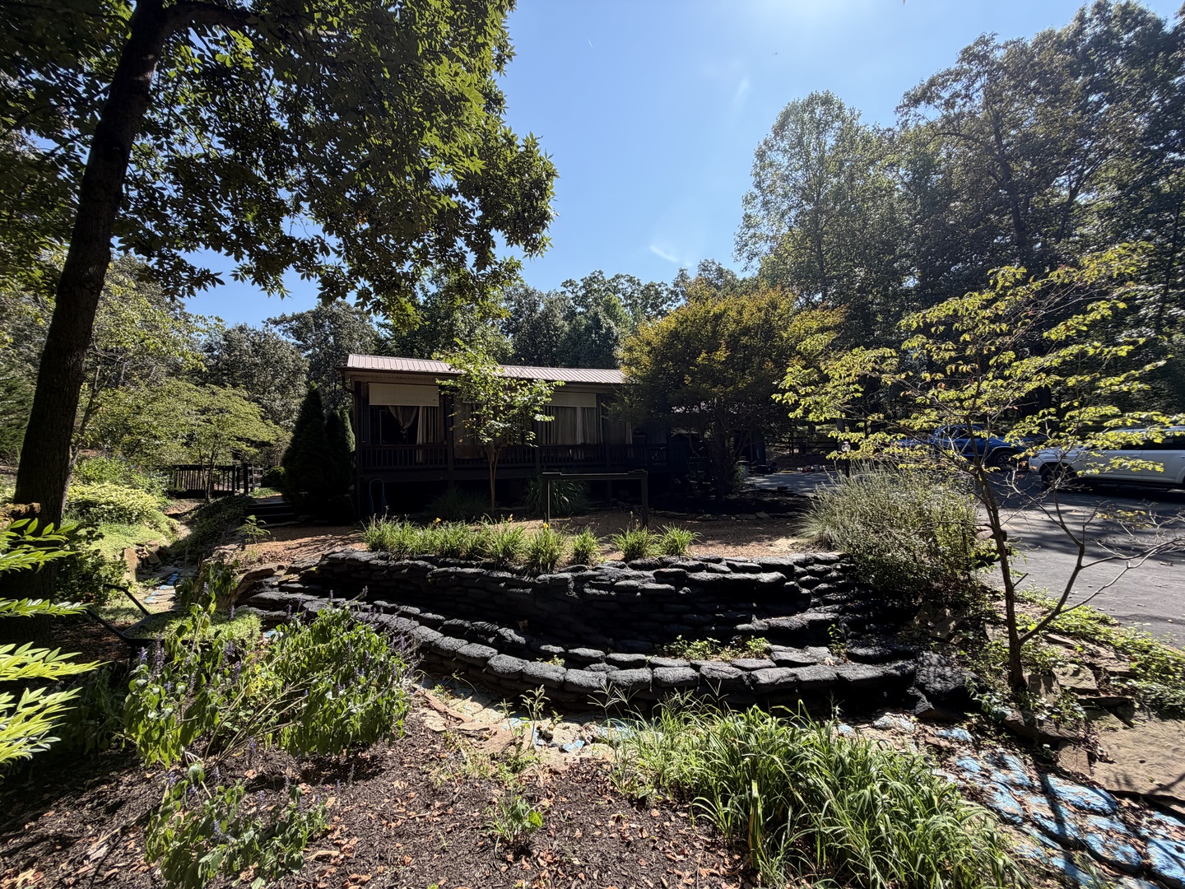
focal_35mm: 14
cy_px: 444
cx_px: 592
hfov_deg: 102.1
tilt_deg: +3.5
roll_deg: +2.9
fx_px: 479
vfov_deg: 85.7
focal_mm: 2.22
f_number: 2.2
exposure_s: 1/564
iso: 40
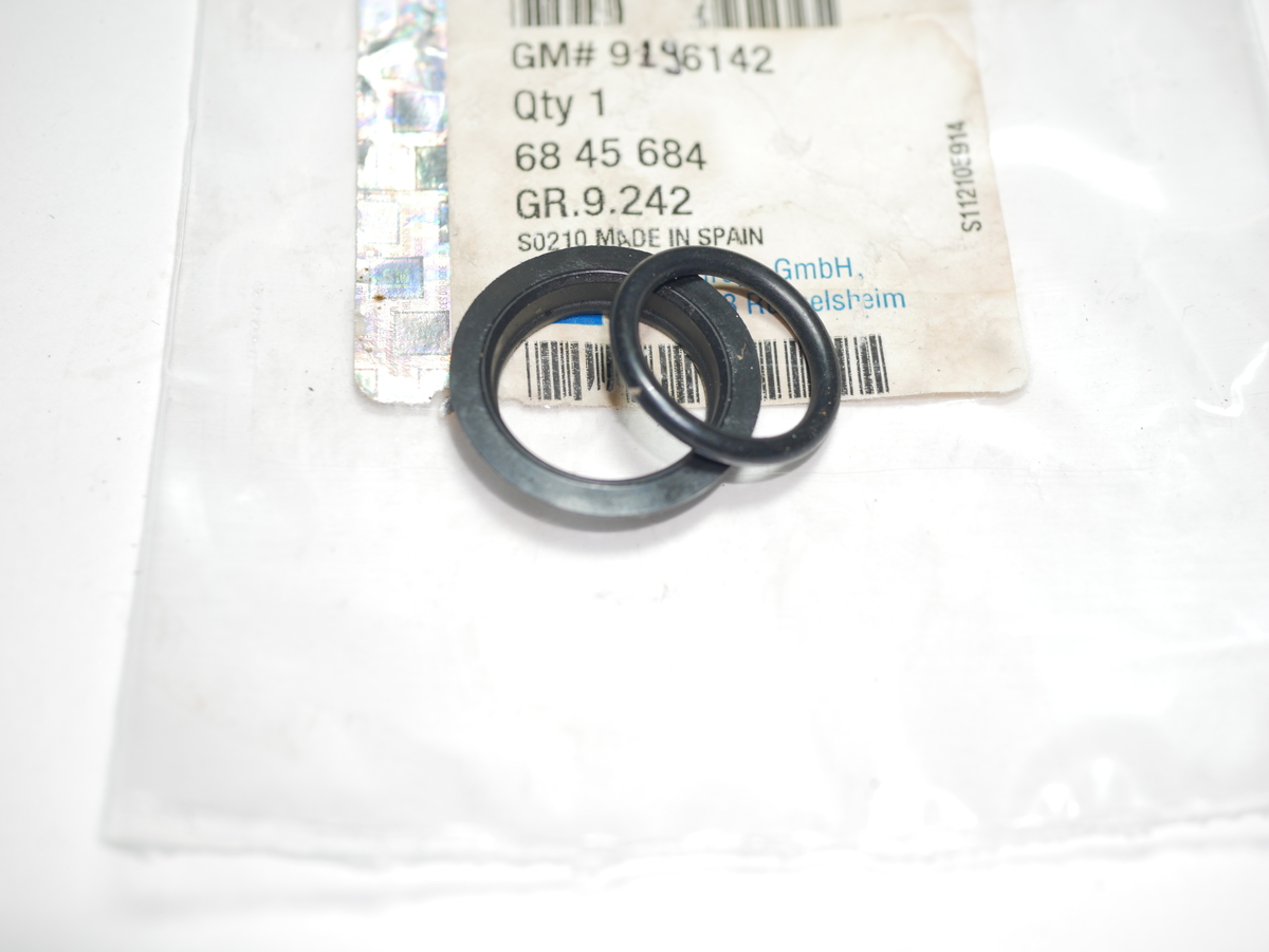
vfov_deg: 29.1
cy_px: 476
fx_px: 1834
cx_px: 634
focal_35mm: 50
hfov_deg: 38.2
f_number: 3.5
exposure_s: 1/125
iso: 200
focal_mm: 25
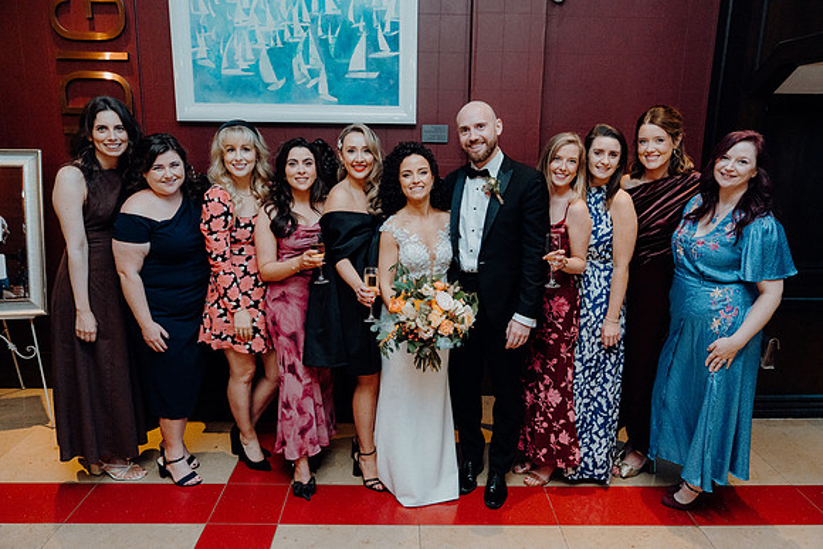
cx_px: 412
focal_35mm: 26
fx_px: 595
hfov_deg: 69.4
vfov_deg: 49.6
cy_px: 274
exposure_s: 1/160
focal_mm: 26
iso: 3200
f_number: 3.5
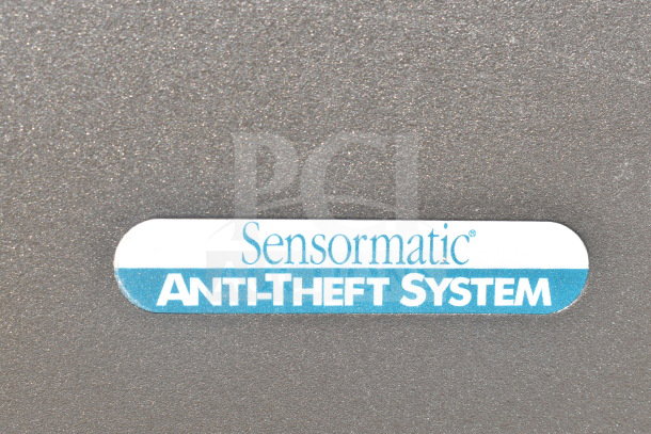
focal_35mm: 60
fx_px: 1085
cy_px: 217
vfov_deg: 22.6
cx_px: 326
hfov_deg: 33.4
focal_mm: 40
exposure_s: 1/250
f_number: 8
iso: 200
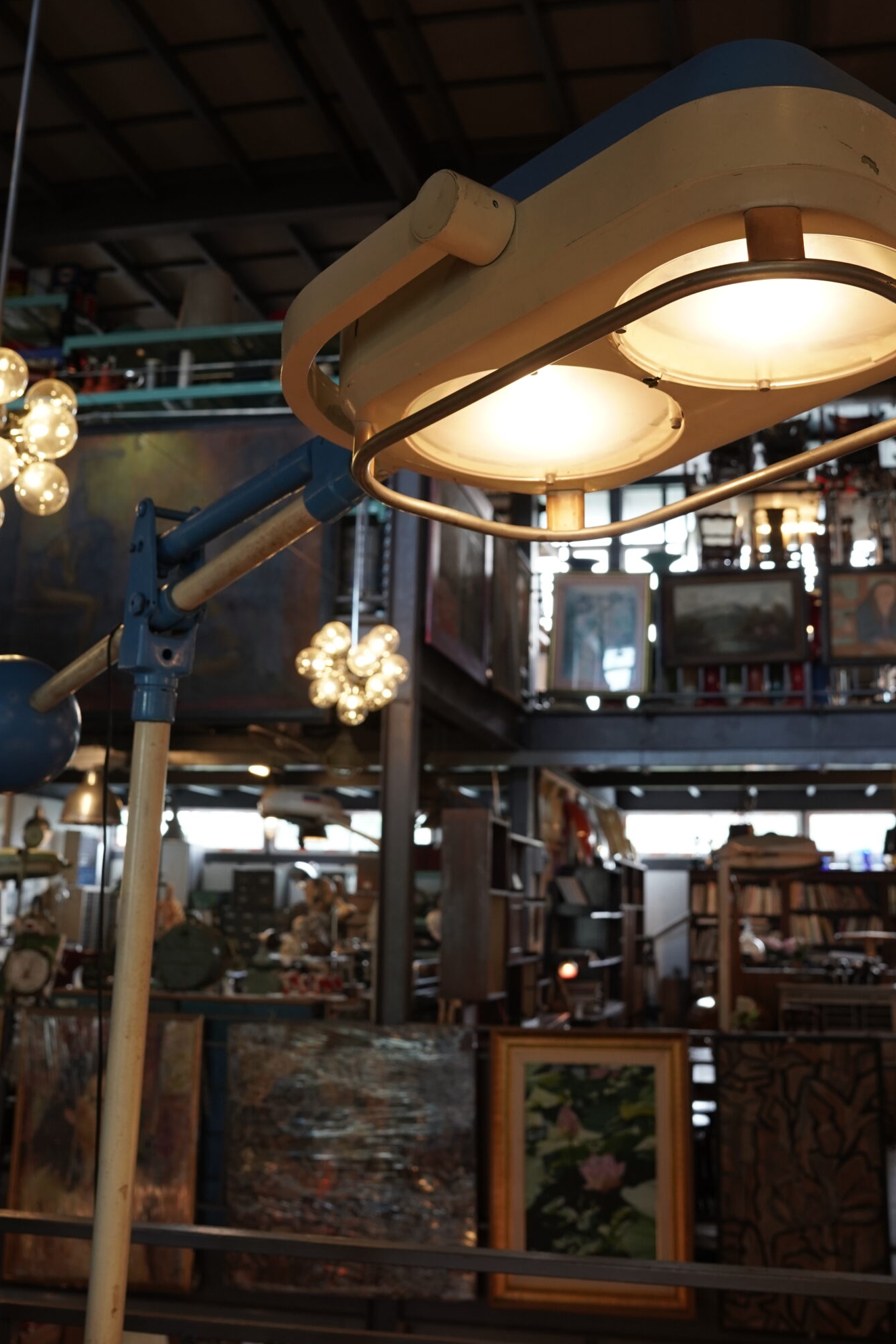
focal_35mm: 41
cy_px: 514
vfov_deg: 47.5
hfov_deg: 33.0
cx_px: 455
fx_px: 1512
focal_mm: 31.4
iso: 1000
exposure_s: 1/50
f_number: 5.6
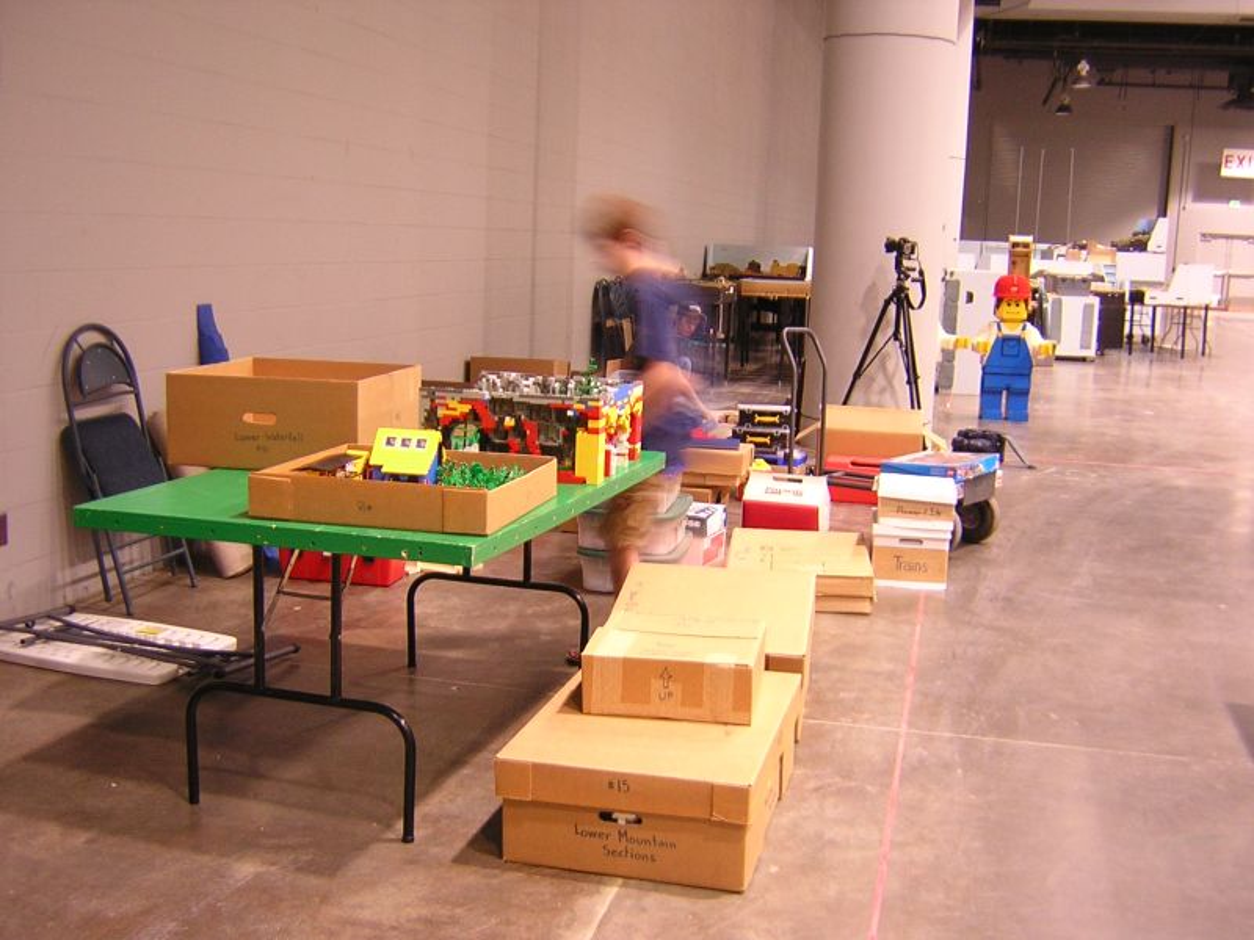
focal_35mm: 36
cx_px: 627
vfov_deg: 39.7
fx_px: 1304
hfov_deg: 51.4
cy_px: 470
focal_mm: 4.7
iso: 204
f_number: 2.6
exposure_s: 1/3.6
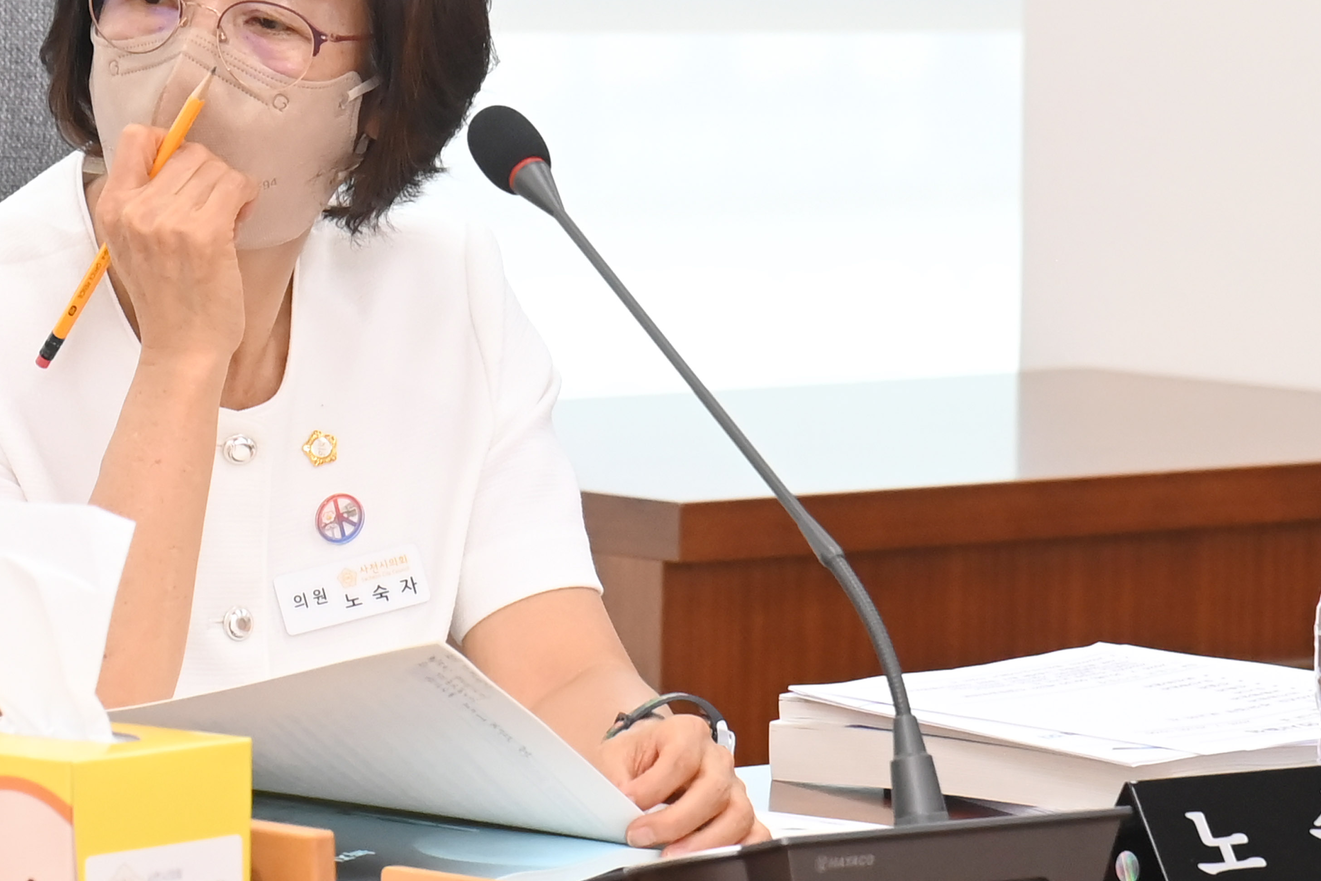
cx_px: 424
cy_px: 302
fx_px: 8402
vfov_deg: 6.0
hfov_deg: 9.0
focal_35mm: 229
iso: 3200
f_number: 6.3
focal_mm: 120
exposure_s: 1/250
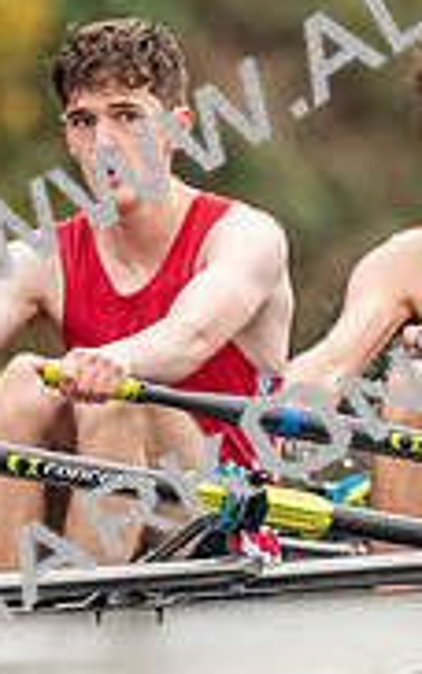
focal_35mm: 1949
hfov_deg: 0.7
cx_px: 400
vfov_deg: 1.1
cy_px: 294
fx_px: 35808
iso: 4000
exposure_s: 1/2500
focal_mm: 600
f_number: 4
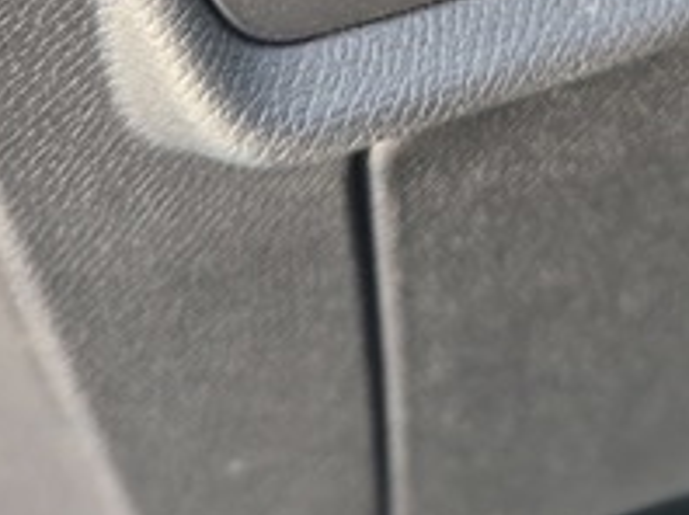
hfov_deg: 20.8
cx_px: 592
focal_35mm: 93
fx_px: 1849
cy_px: -285
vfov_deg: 14.6
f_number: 1.8
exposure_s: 1/100
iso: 250
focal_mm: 5.4
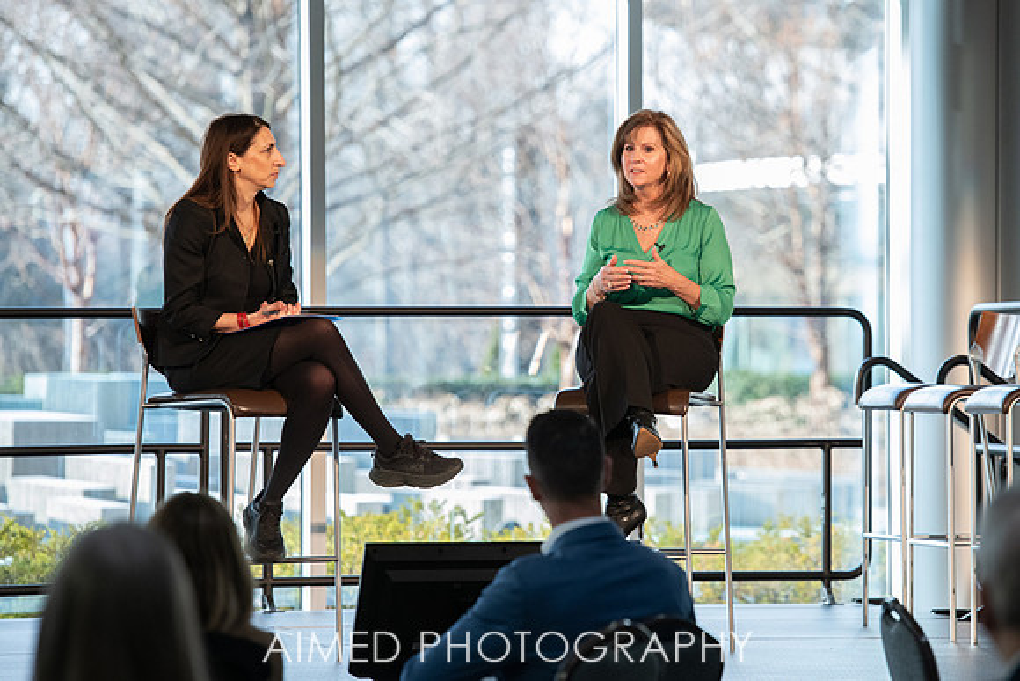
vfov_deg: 6.8
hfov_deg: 10.2
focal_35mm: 201
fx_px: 5697
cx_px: 582
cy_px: 297
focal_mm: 175
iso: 1600
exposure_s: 1/200
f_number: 4.5
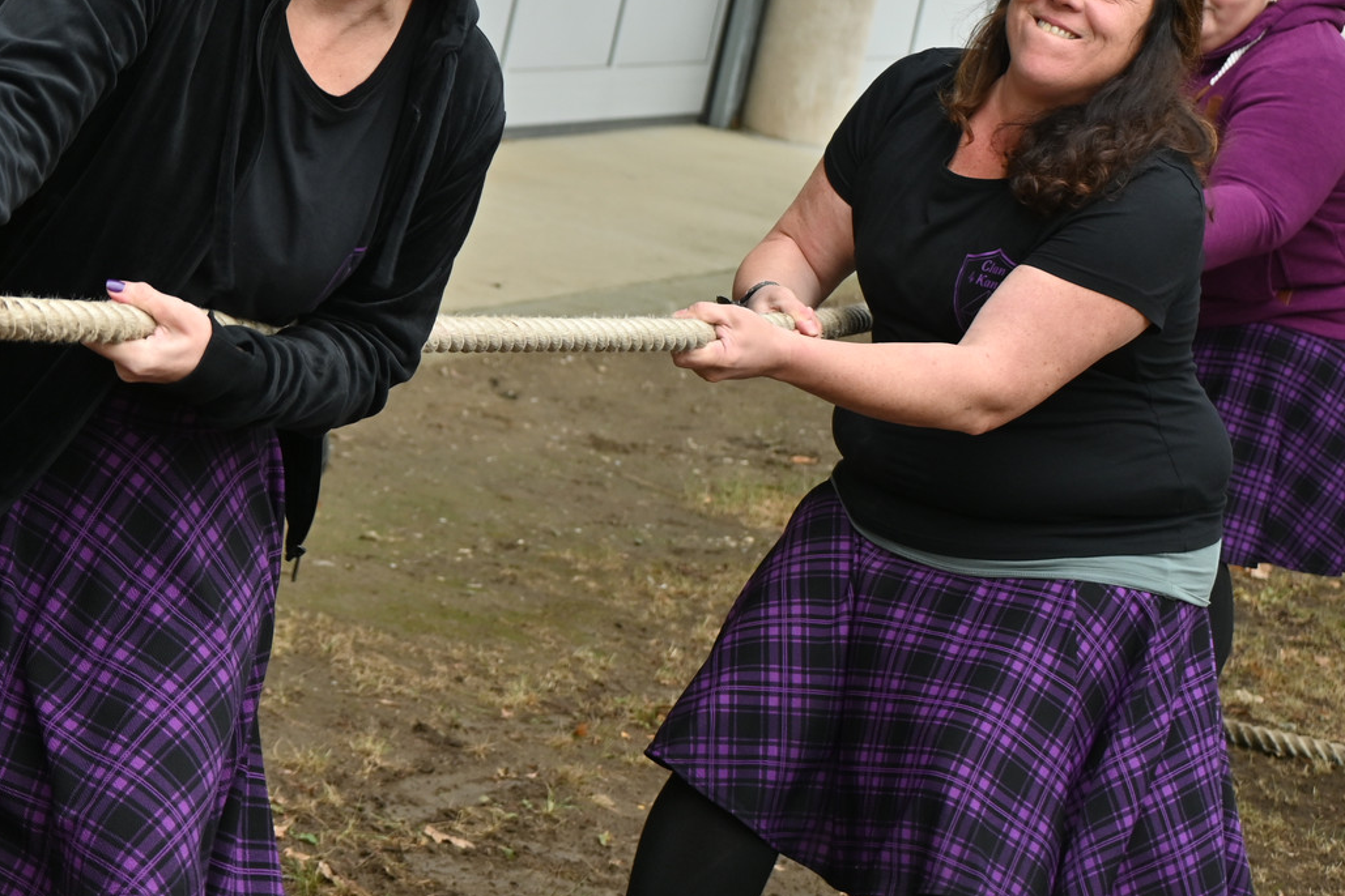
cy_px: 308
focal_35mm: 140
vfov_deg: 9.8
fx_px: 5230
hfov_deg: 14.6
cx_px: 237
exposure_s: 1/250
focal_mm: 50
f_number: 4.5
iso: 280
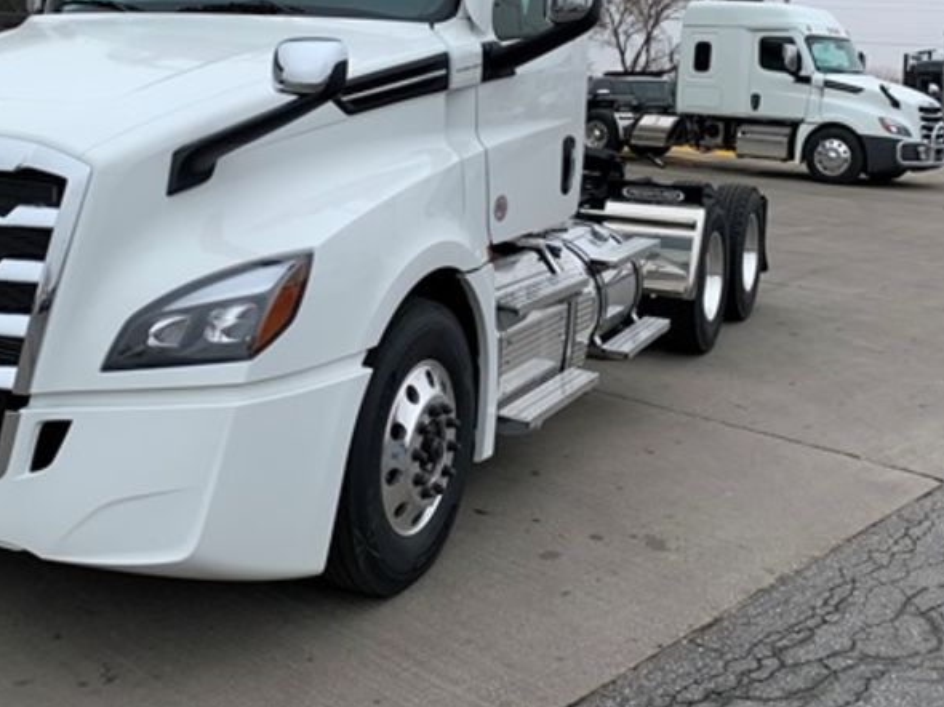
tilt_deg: -2.9
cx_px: 314
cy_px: 146
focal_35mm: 43
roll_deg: -0.4
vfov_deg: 32.7
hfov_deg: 43.3
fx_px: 1172
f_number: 1.8
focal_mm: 4.25
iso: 25
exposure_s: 1/777
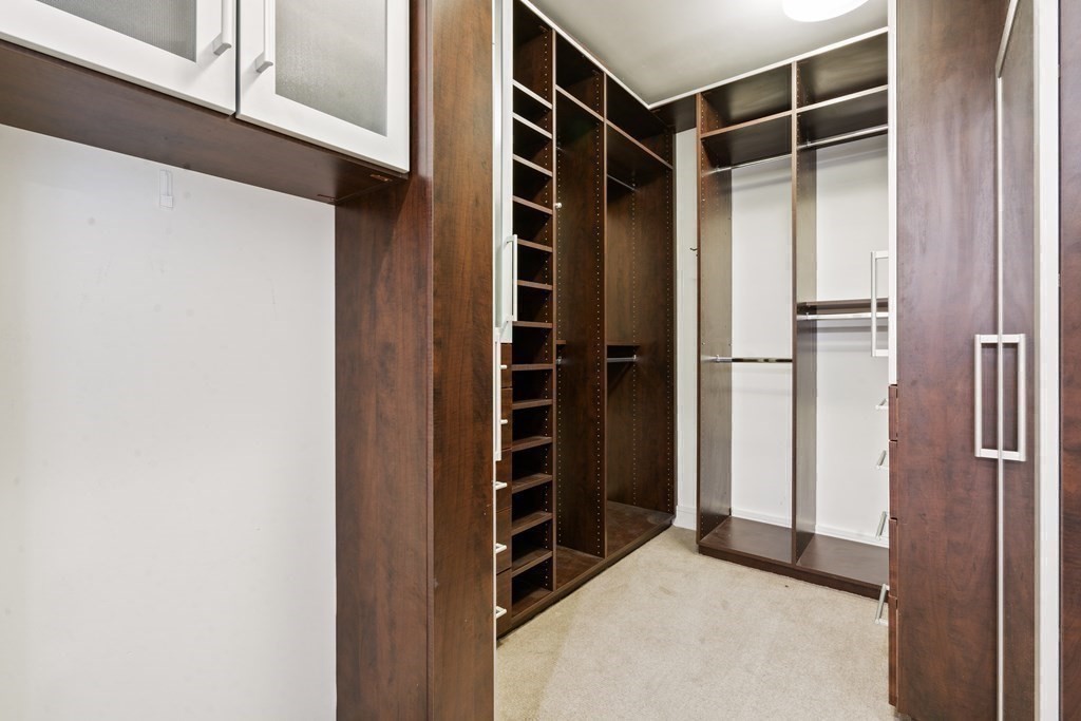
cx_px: 540
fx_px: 480
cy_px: 360
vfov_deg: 73.8
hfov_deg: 96.7
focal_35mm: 16
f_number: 11
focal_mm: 16
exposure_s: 5
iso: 500
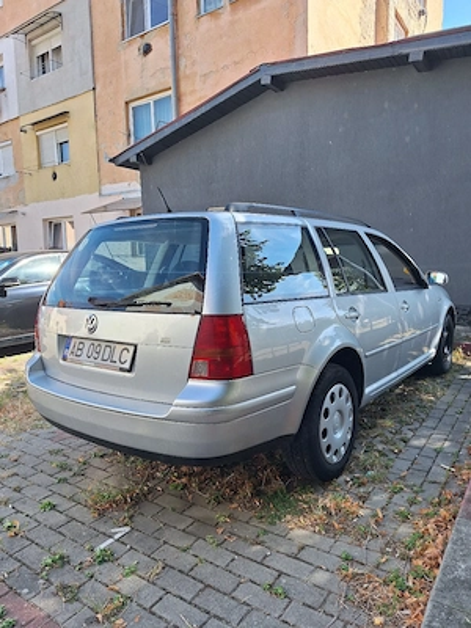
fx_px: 417
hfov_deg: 58.9
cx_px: 236
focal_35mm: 23
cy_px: 314
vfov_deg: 73.9
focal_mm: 5.54
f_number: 1.8
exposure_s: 1/714
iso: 40
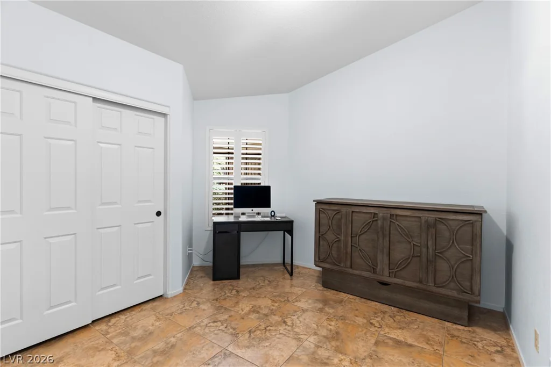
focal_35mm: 17
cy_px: 184
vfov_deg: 70.5
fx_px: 260
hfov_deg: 93.3
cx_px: 276
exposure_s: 1/1.25
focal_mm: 17
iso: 400
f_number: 8
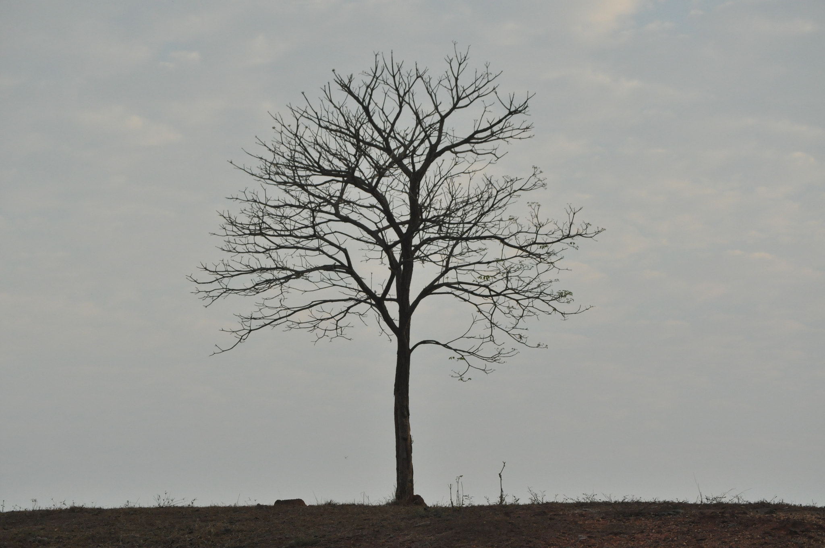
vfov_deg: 8.3
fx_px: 3776
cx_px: 412
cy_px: 274
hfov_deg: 12.5
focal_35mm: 165
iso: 800
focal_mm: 110
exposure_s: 1/1000
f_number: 8
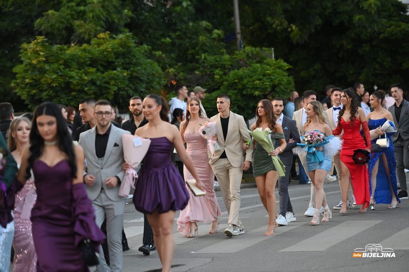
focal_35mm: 145
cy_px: 136
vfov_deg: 9.5
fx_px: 1647
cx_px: 204
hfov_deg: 14.2
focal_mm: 145
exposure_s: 1/2000
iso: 1600
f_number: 2.8
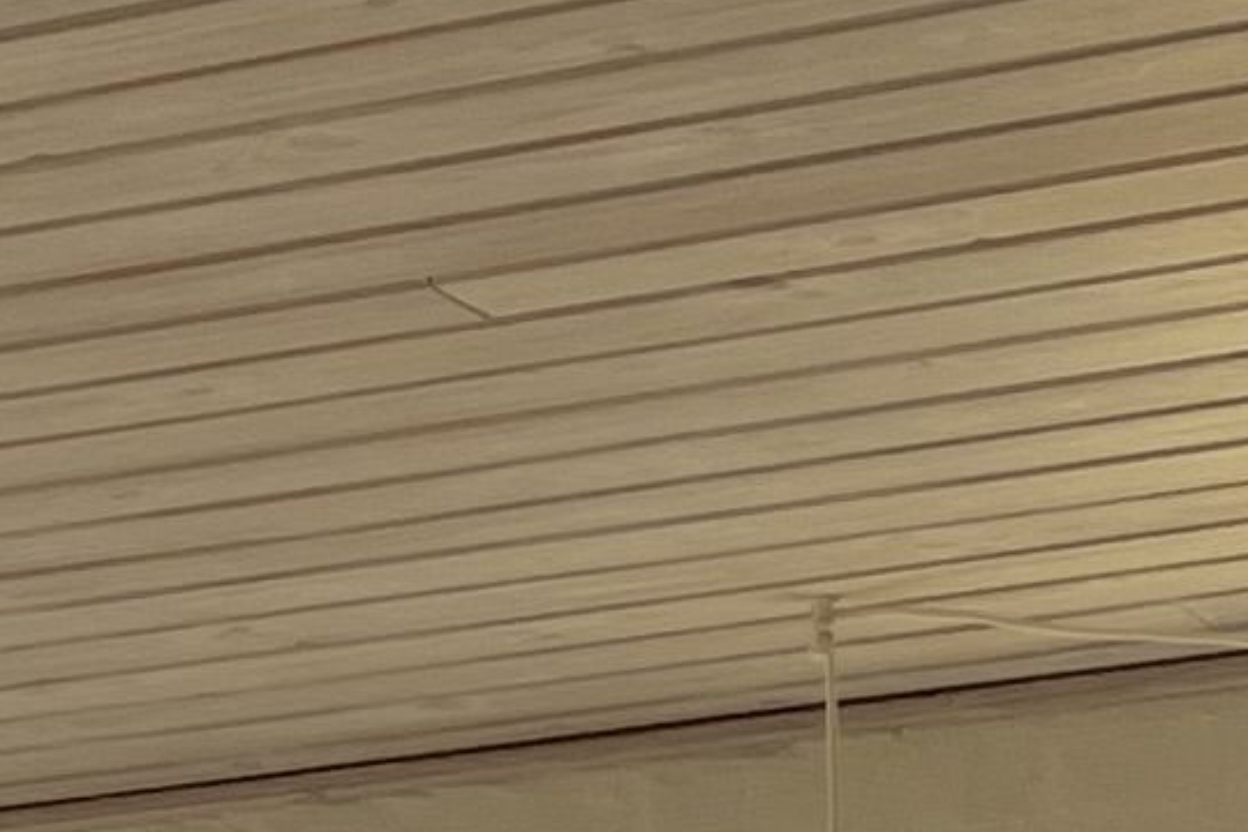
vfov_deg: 6.1
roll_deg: +2.1
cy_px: 2854
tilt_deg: -7.0
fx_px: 7002
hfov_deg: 10.1
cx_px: -39
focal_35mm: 202
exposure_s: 1/938
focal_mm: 5.1
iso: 32
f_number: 1.6
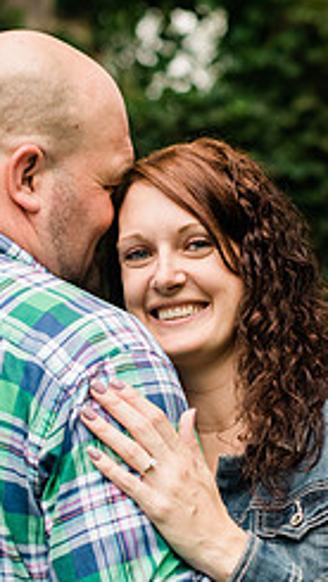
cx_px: 166
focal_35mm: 124
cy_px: 350
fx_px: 1915
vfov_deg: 17.3
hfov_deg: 9.8
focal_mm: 50
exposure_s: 1/160
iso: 640
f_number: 2.8
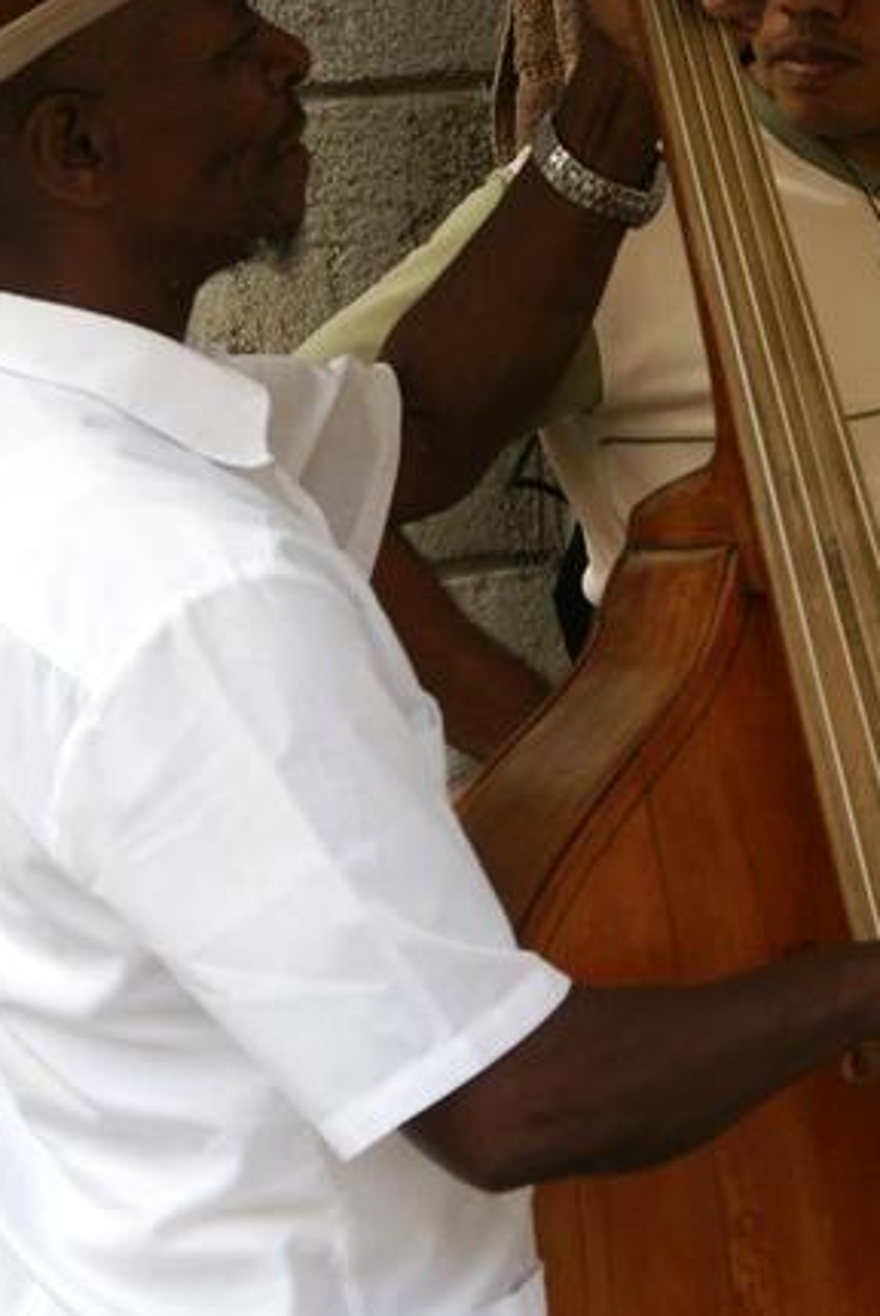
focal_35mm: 185
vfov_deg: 11.1
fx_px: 6772
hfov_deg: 7.4
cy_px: 634
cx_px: 561
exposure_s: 1/160
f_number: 6.3
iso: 100
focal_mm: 70
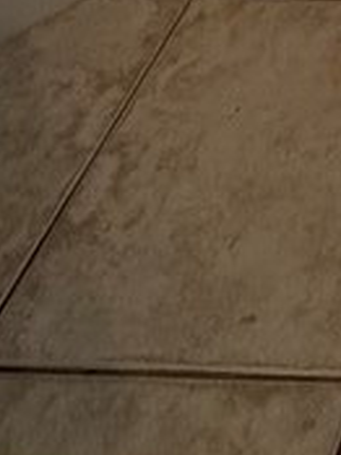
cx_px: 825
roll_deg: -1.9
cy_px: -764
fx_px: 1078
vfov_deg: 13.2
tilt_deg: -13.7
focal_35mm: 82
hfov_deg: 13.2
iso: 64
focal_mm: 2.22
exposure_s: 1/120
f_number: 2.2
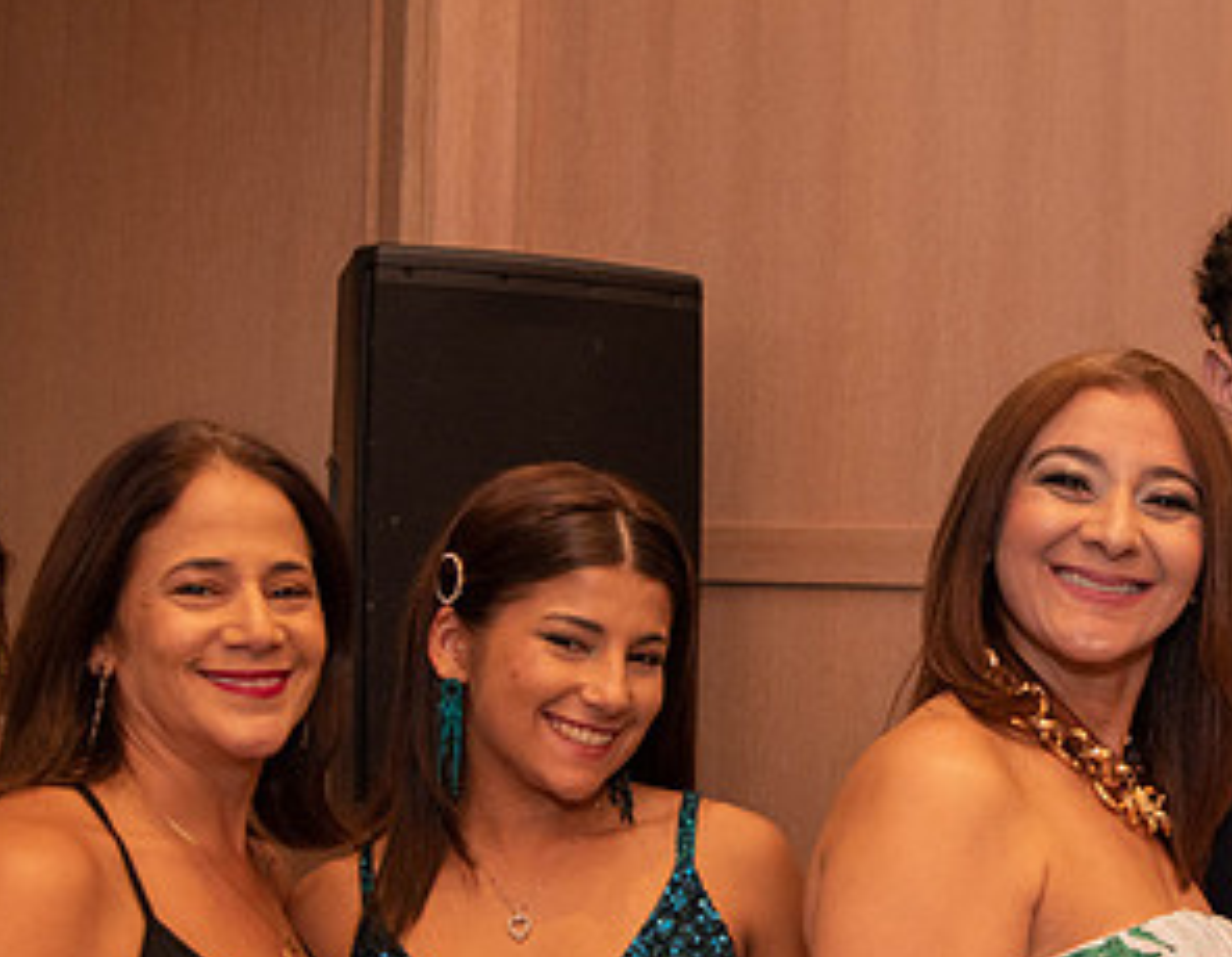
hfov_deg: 28.9
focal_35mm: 65
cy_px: 755
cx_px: 955
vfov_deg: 22.8
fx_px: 2344
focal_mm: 29
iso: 800
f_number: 4.5
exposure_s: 1/60
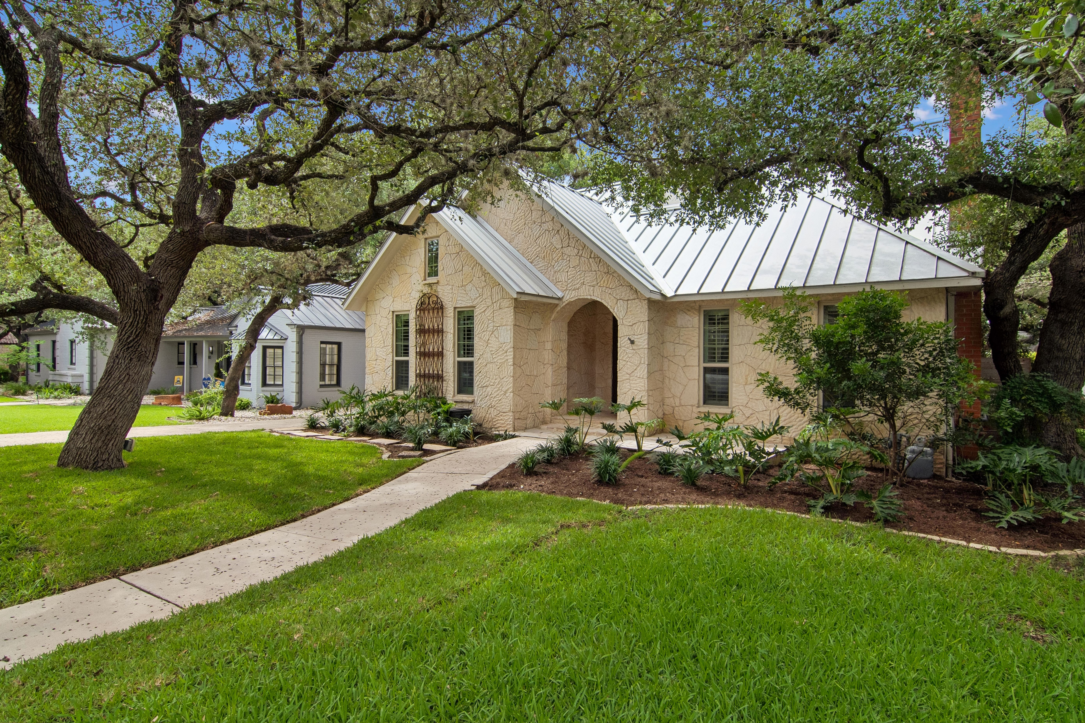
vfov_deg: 67.4
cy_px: 362
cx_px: 542
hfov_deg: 90.0
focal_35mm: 18
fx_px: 542
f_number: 8
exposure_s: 1/250
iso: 100
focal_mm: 12
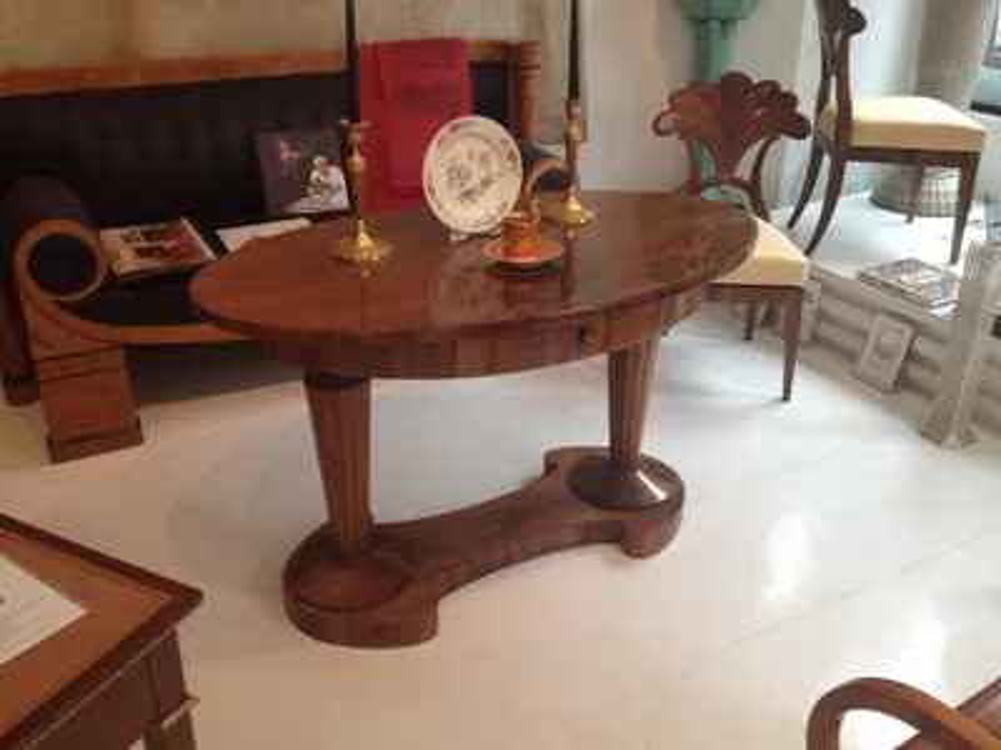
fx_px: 1012
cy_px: 375
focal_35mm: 35
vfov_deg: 40.7
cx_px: 500
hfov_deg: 52.6
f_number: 2.4
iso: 50
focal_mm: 4.28
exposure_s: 1/30
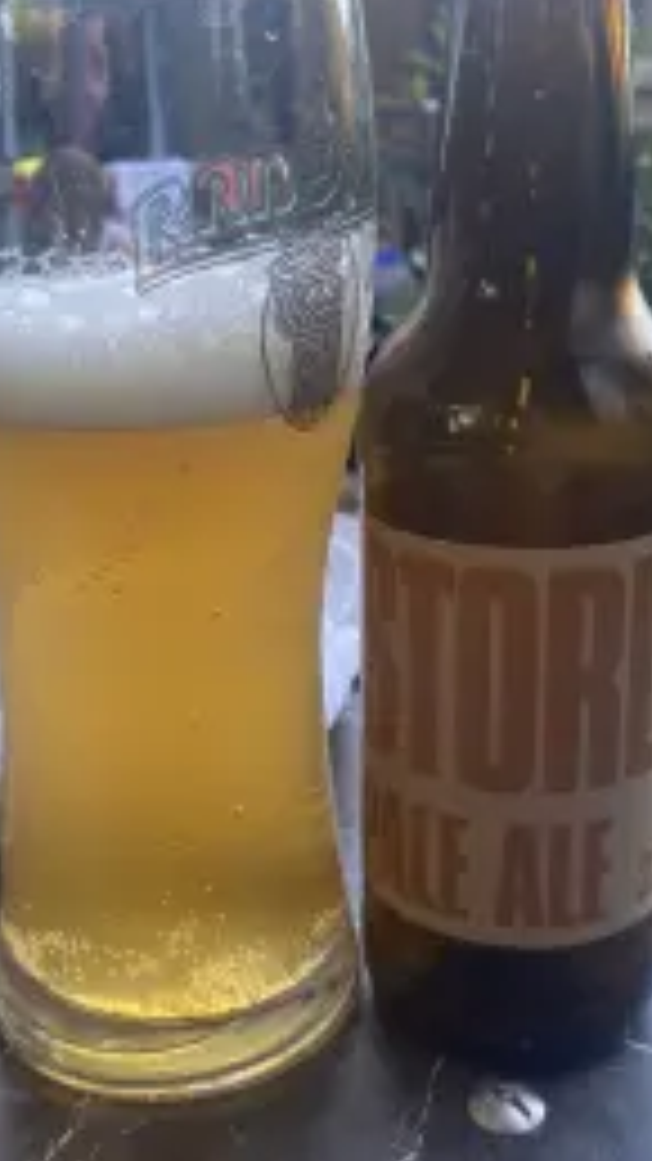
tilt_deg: -16.8
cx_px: 292
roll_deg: +1.7
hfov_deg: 27.1
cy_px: 531
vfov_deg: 46.4
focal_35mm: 44
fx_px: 1353
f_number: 1.8
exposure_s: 1/115
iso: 125
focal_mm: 4.25
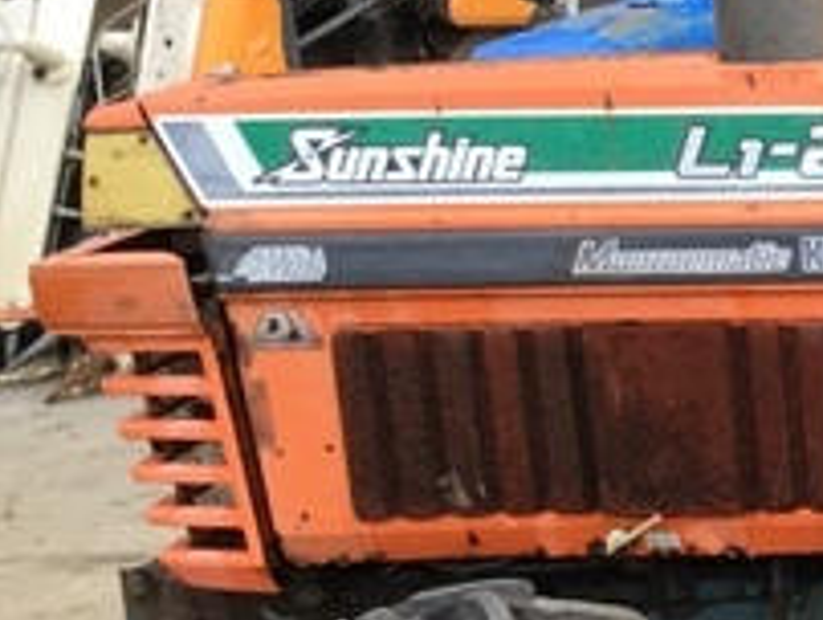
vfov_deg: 15.1
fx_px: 2333
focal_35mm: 98
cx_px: 1300
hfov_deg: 17.6
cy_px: 400
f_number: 2.4
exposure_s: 1/30
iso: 32
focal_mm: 3.3
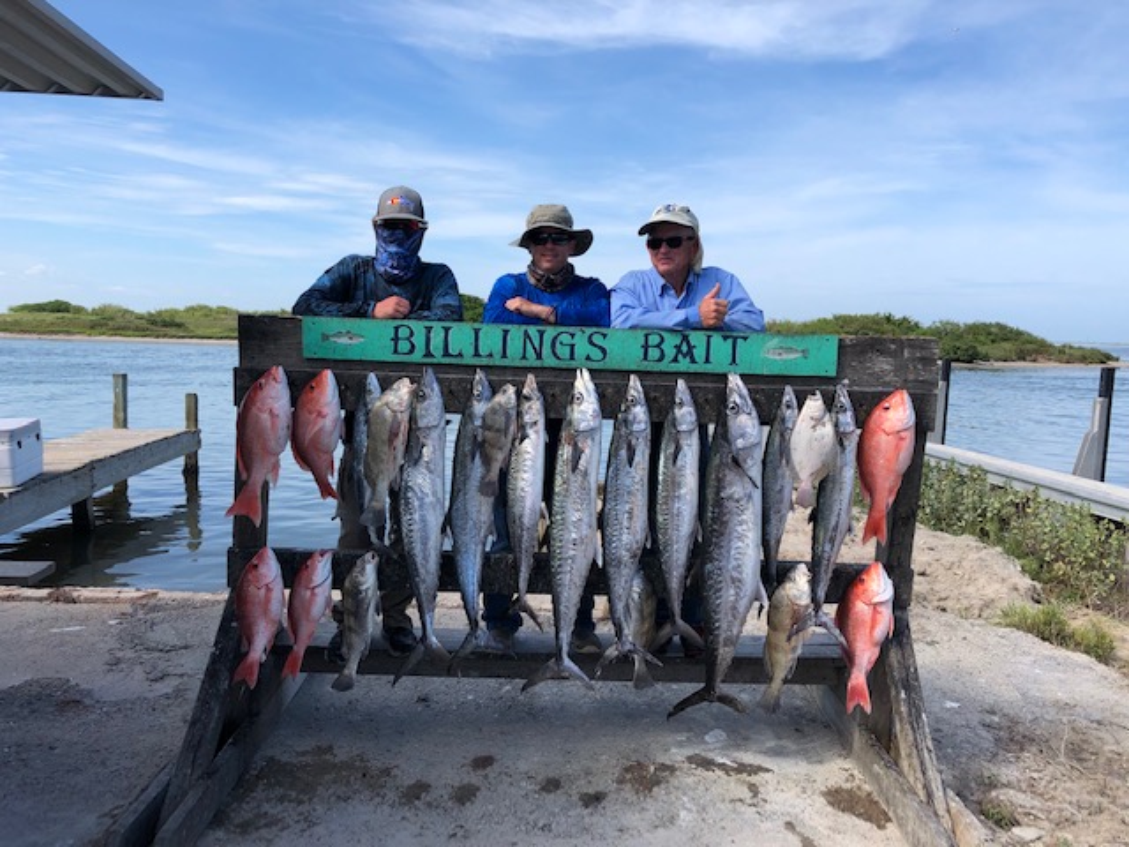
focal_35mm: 28
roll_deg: -0.9
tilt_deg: -4.4
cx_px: 564
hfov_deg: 63.4
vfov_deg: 49.7
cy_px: 424
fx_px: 913
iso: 20
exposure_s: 1/1675
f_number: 1.8
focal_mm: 3.99
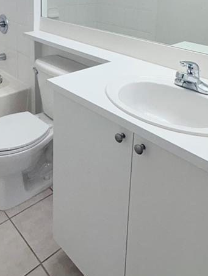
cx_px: 60
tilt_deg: -10.3
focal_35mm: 37
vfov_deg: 45.3
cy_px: 26
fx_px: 296
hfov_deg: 38.0
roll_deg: -1.8
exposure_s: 1/134
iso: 80
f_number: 2.2
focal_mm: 2.22
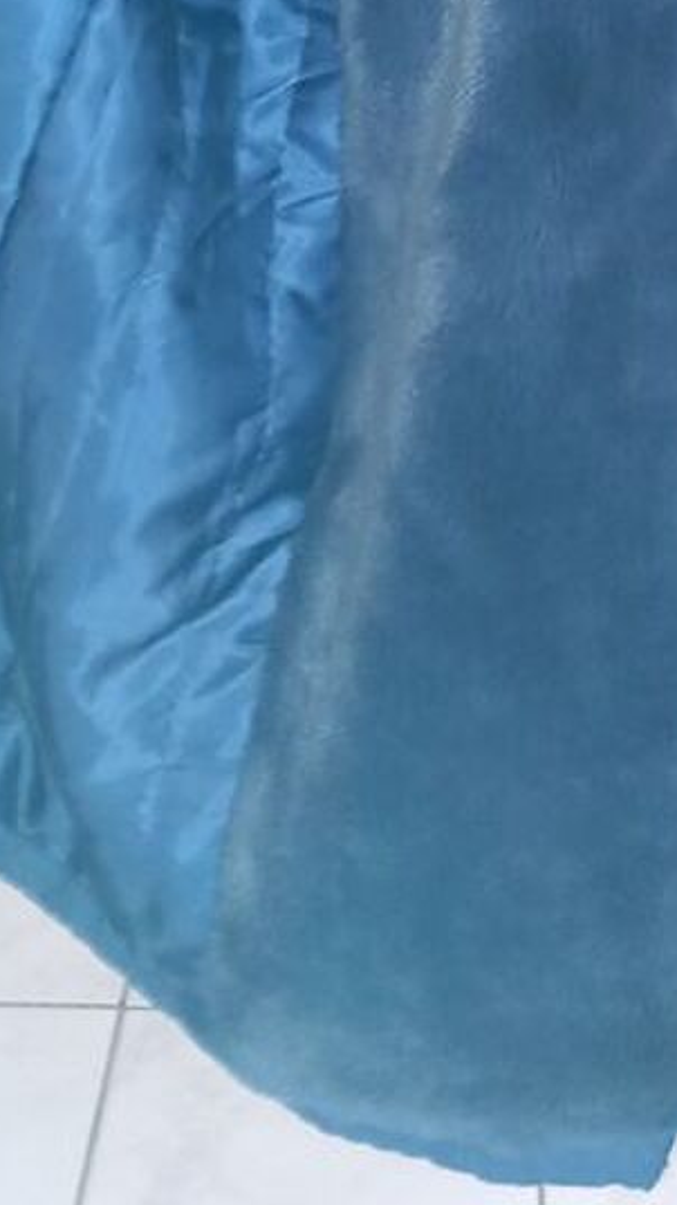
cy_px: -100
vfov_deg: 26.8
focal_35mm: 73
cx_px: 421
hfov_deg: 16.5
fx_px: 2330
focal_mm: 4
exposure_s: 1/25
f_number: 1.8
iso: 400
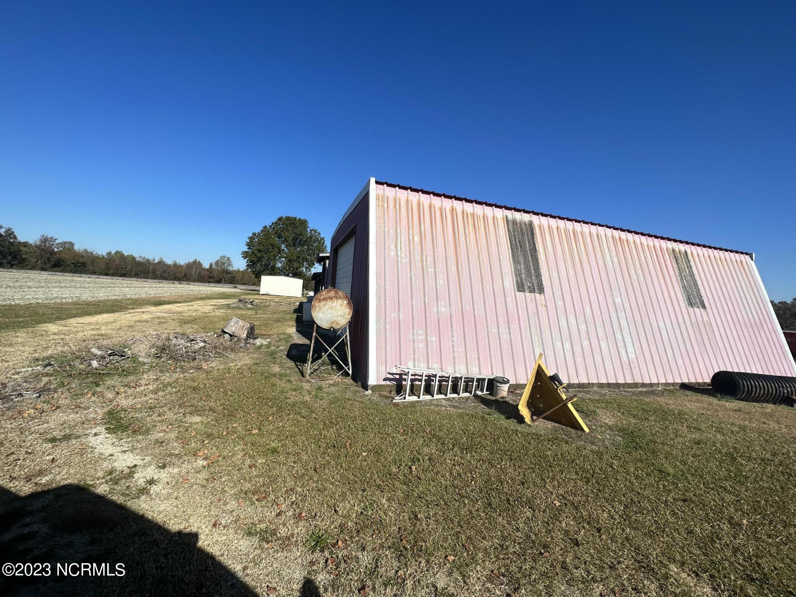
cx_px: 398
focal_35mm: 14
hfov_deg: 102.1
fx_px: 322
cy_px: 298
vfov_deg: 85.7
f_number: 2.2
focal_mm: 2.22
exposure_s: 1/3861
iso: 50
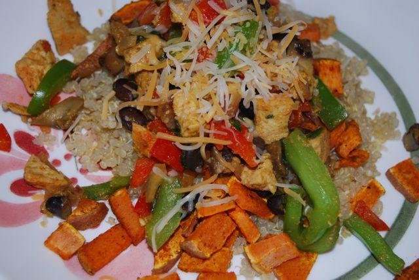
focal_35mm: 82
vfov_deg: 16.6
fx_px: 961
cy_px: 140
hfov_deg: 24.6
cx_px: 210
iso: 200
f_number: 5.6
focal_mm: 55
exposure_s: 1/60
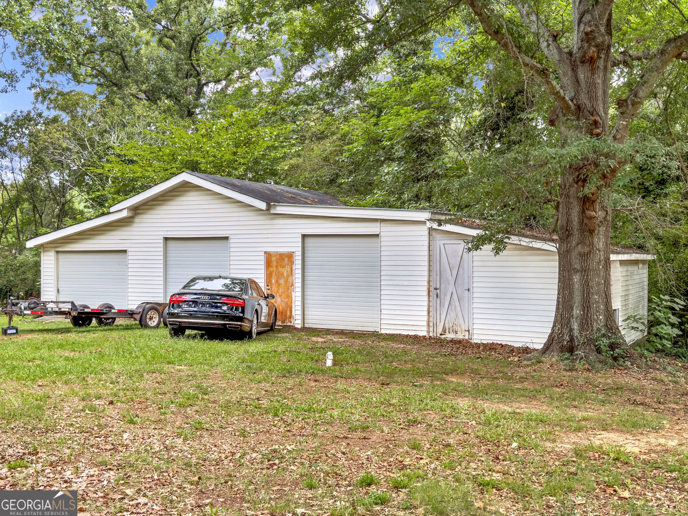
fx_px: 795
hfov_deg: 46.8
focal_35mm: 40
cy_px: 258
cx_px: 344
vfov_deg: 36.0
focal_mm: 6.76
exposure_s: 1/290
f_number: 1.8
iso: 64
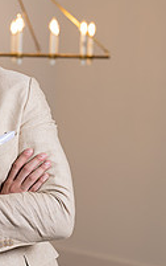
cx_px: -21
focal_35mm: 114
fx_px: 823
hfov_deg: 11.3
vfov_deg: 18.2
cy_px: 175
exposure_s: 1/160
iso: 100
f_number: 2.8
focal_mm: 50
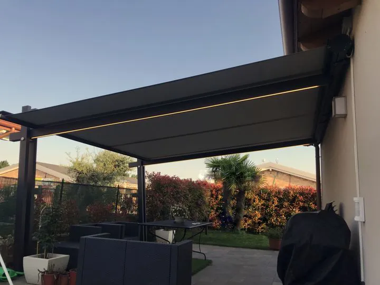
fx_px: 307
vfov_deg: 49.7
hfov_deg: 63.4
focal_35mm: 28
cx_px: 190
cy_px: 142
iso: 20
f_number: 1.8
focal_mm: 3.99
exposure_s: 1/736
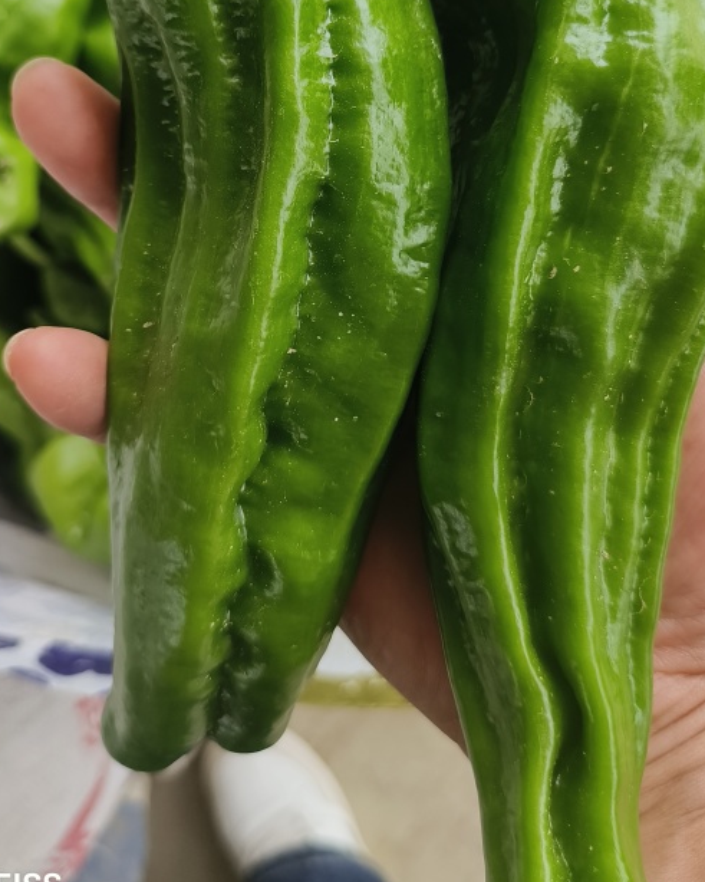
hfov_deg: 38.2
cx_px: 323
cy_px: 218
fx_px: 1017
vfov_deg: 45.2
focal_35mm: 39
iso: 187
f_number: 1.75
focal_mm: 5.5
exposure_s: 1/516
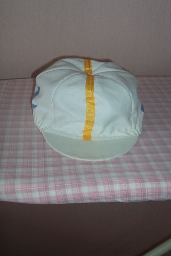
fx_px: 299
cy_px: 95
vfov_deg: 46.0
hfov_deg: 31.9
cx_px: 92
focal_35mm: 42
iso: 80
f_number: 2.9
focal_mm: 5.7
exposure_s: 1/30
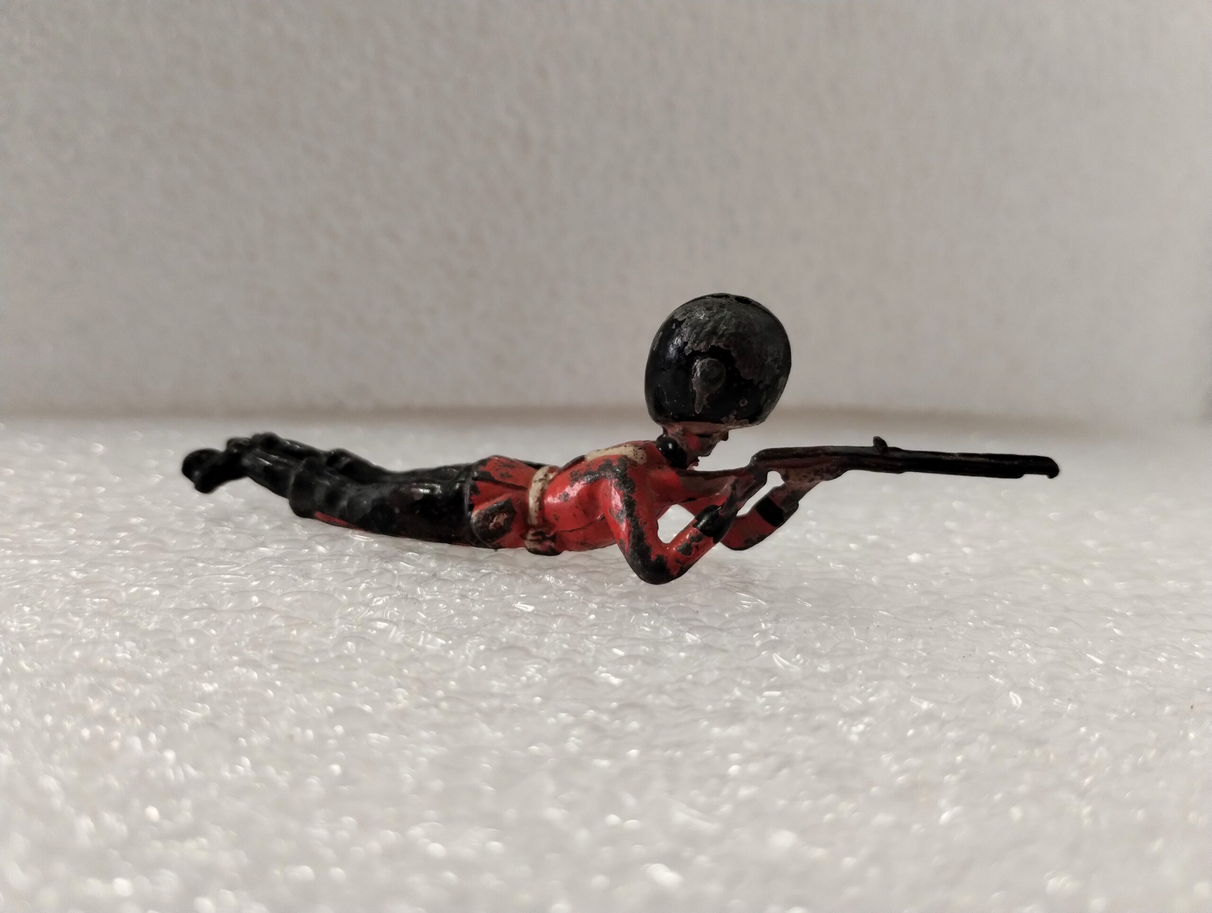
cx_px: 606
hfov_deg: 63.4
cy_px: 456
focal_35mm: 28
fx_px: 982
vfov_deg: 49.9
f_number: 1.8
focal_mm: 4.27
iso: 553
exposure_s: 1/30
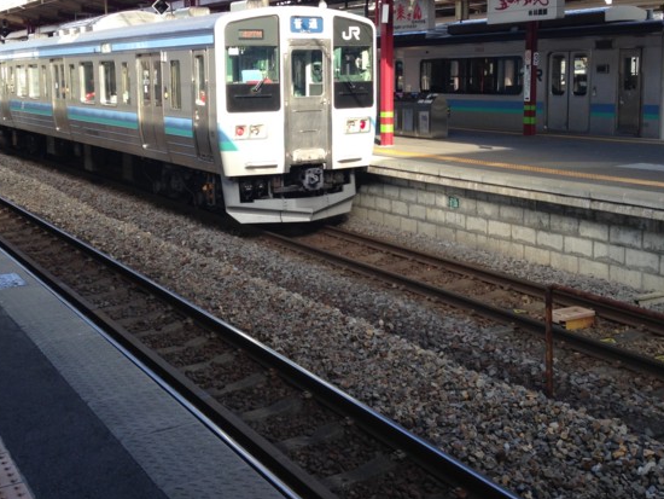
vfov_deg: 30.1
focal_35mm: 48
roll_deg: +0.7
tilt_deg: -7.8
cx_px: 310
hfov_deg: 39.6
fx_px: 921
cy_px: 169
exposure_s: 1/304
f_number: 2.4
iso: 50
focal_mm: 4.12
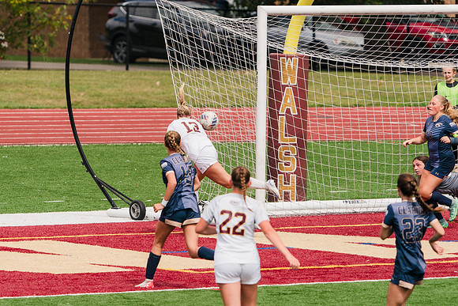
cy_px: 125
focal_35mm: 504
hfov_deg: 4.1
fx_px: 6417
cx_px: 147
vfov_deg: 2.7
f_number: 6.3
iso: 320
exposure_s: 1/1600
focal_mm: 371
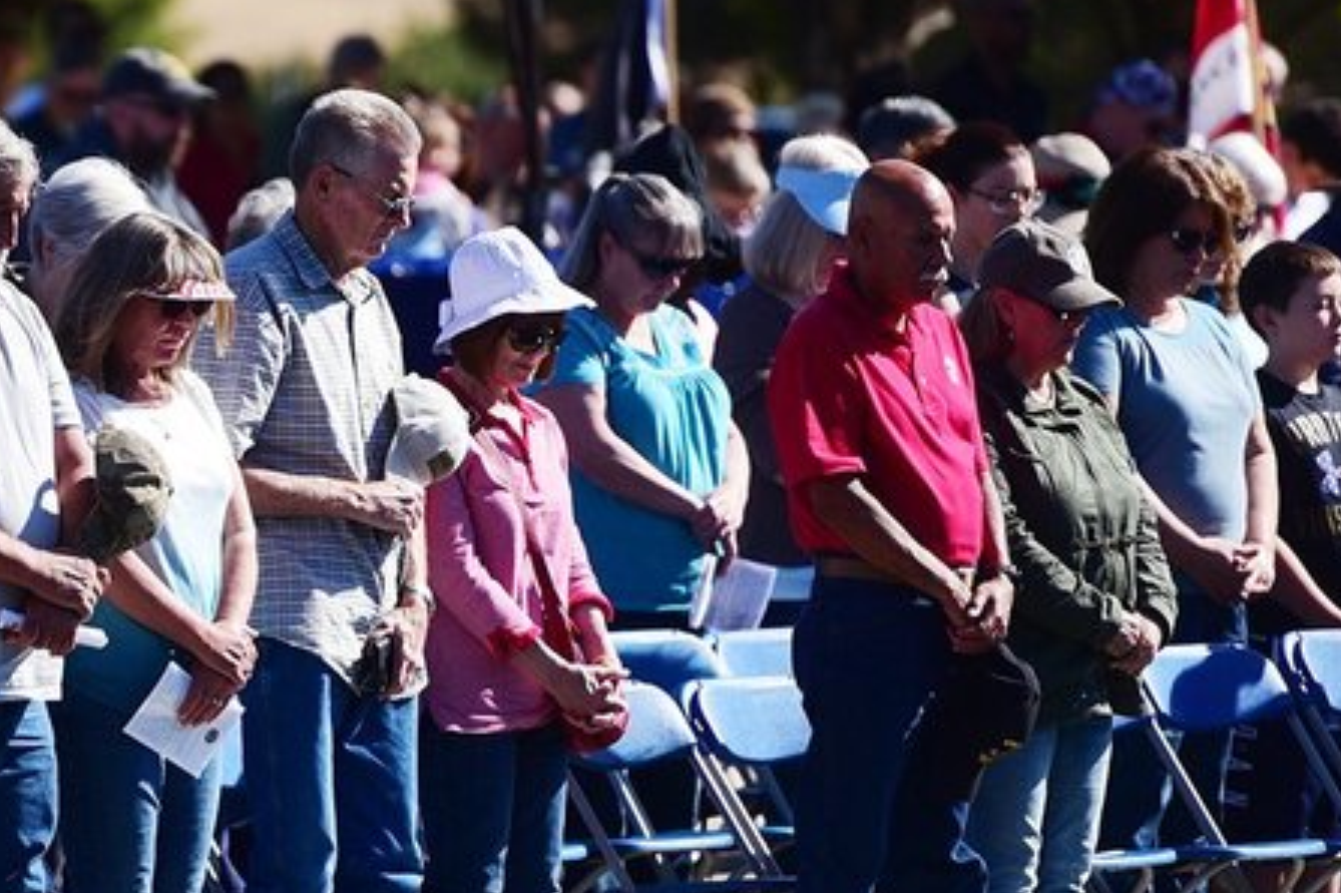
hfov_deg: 3.8
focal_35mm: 538
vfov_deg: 2.6
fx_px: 20032
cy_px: 634
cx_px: -210
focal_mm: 200
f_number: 2.8
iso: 200
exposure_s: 1/4000
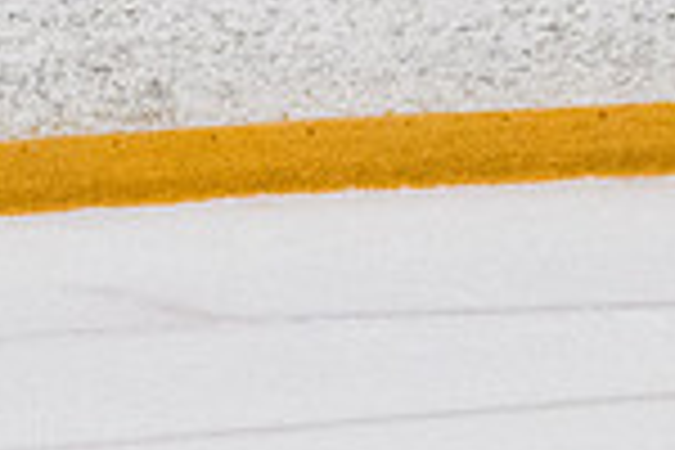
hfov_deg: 2.1
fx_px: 18505
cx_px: 1048
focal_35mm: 987
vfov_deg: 1.4
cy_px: 346
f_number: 5
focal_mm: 170
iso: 8000
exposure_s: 1/1600
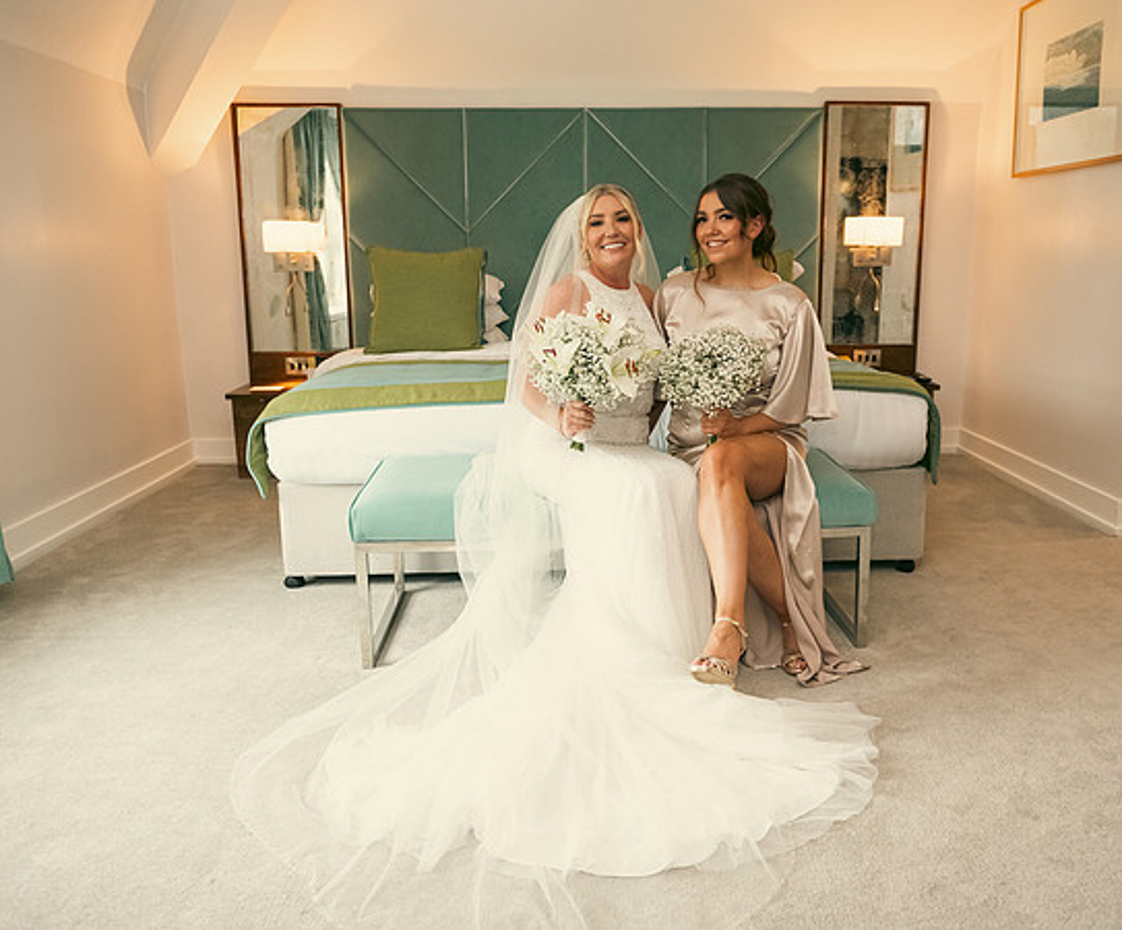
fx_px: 974
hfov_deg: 59.7
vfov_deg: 51.0
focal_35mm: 29
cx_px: 632
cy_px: 465
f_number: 3.5
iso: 800
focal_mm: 24
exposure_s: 1/160
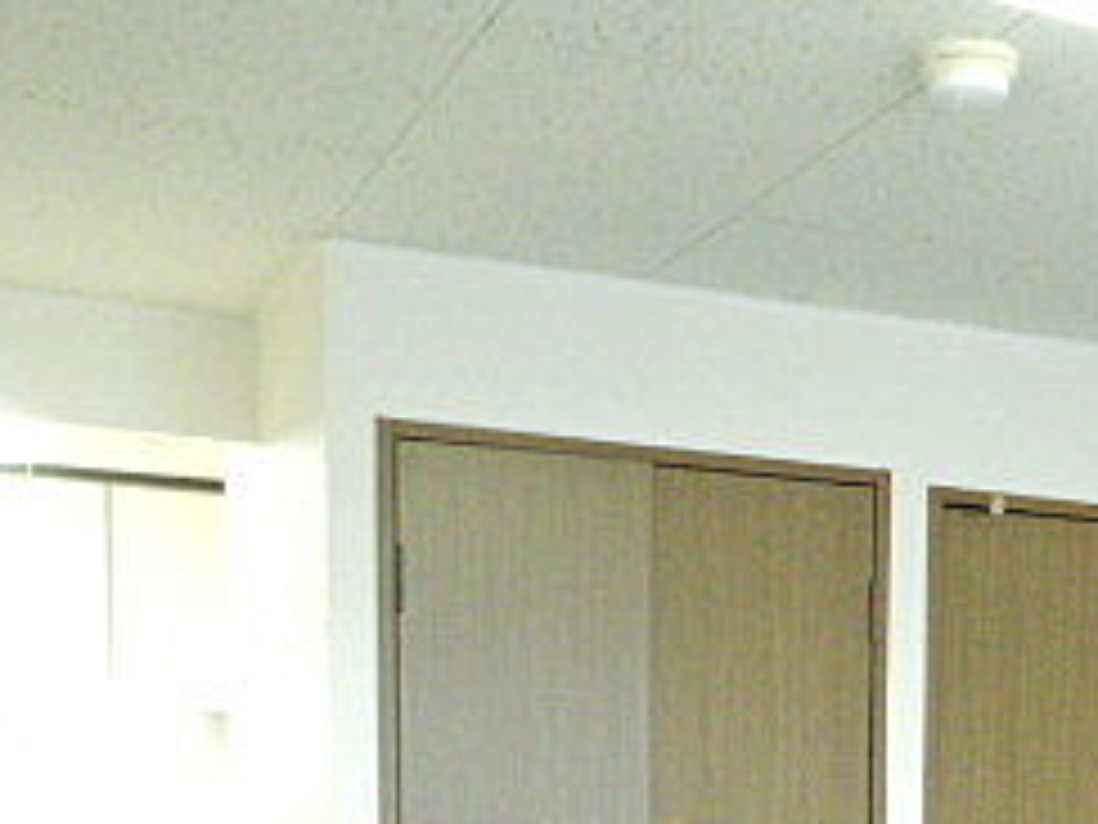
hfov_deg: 29.6
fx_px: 1998
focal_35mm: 63
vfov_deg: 21.3
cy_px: 1040
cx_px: 968
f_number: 2.8
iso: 200
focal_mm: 4.3
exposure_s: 1/6
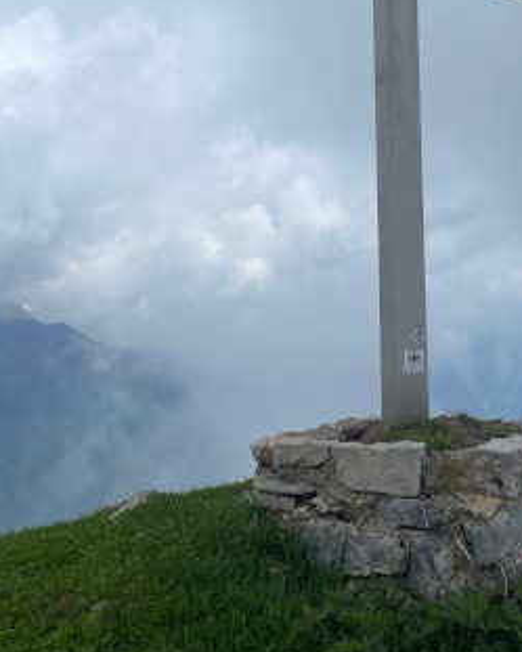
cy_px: 166
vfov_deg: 37.1
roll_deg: +2.1
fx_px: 946
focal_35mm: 49
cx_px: 386
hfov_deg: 30.4
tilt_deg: +10.7
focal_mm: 4.2
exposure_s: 1/6135
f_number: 1.6
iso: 32
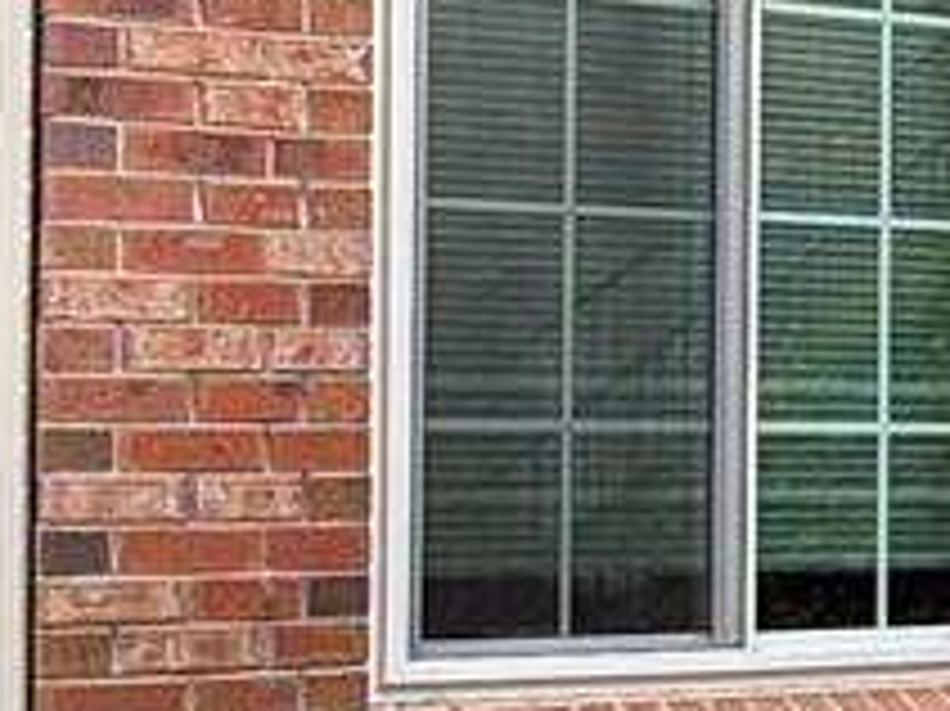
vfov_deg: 13.9
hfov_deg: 17.9
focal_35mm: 106
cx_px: 1022
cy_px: 364
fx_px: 2907
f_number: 2.2
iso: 50
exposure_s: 1/138
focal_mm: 2.22
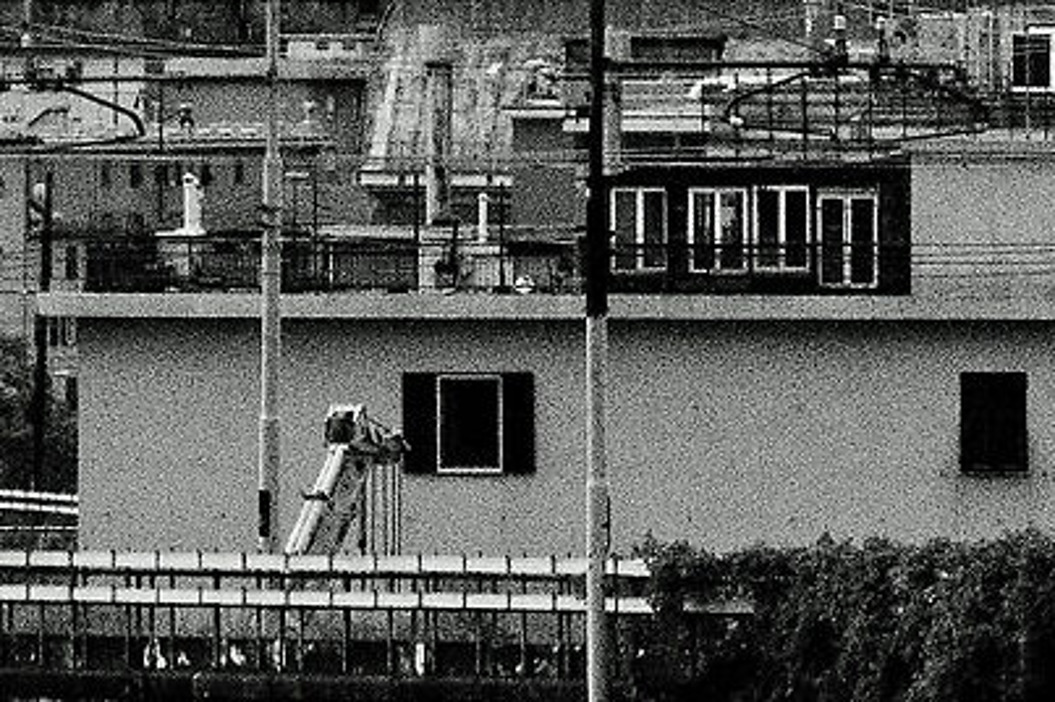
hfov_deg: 2.0
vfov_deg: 1.3
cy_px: 115
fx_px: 30364
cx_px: 209
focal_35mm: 1037
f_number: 8
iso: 1800
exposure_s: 1/1000
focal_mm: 116
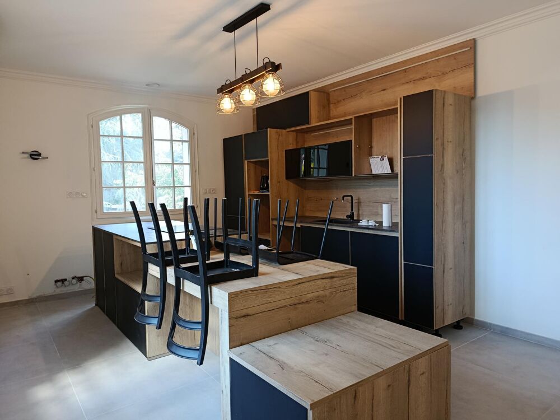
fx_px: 388
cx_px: 280
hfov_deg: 71.6
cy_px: 210
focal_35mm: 24
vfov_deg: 56.8
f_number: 1.7
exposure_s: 1/50
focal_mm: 5.24
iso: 582
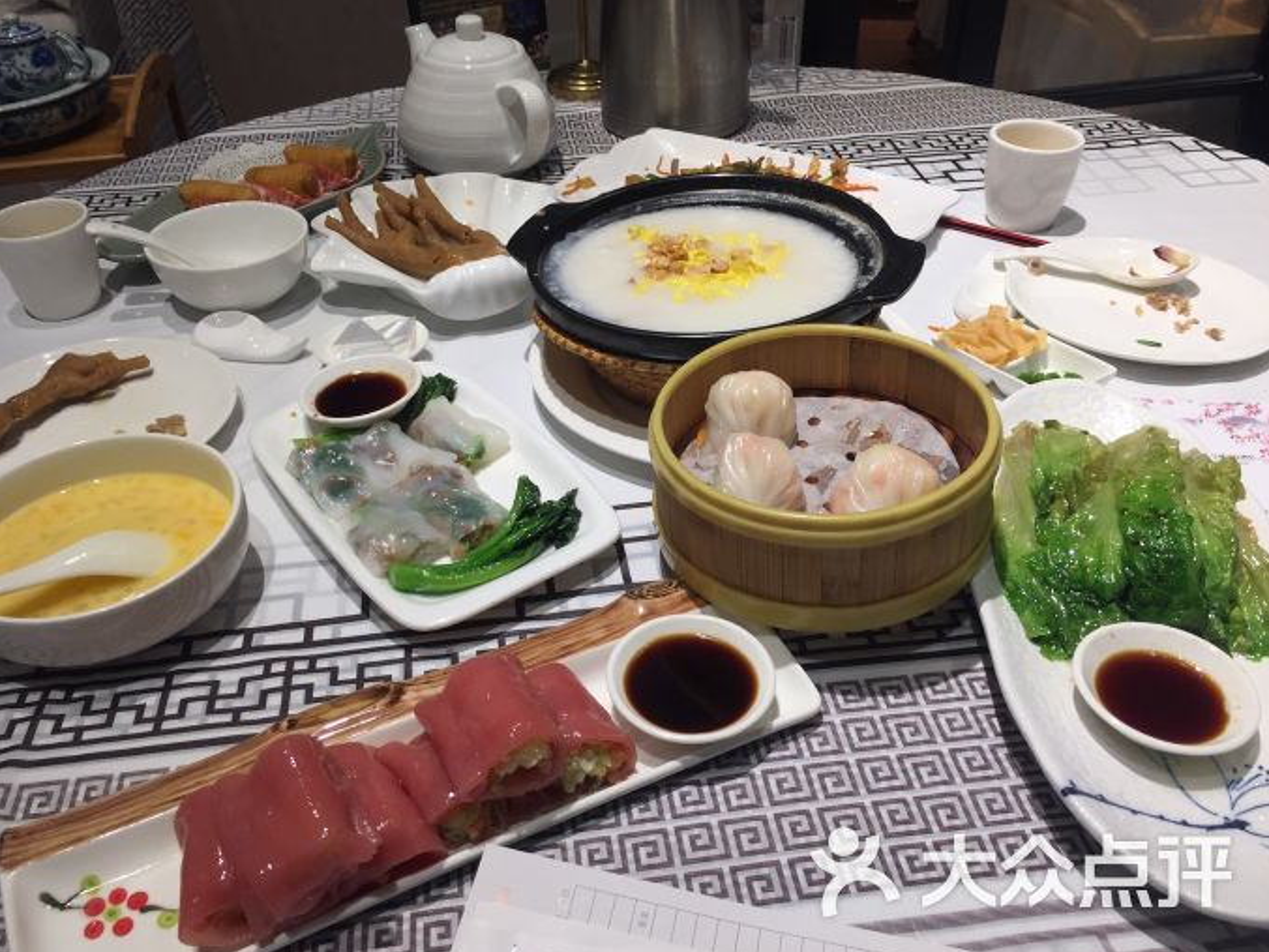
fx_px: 1100
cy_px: 477
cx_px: 624
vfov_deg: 46.8
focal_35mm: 30
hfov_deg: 60.0
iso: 50
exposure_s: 1/100
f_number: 2.2
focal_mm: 4.15
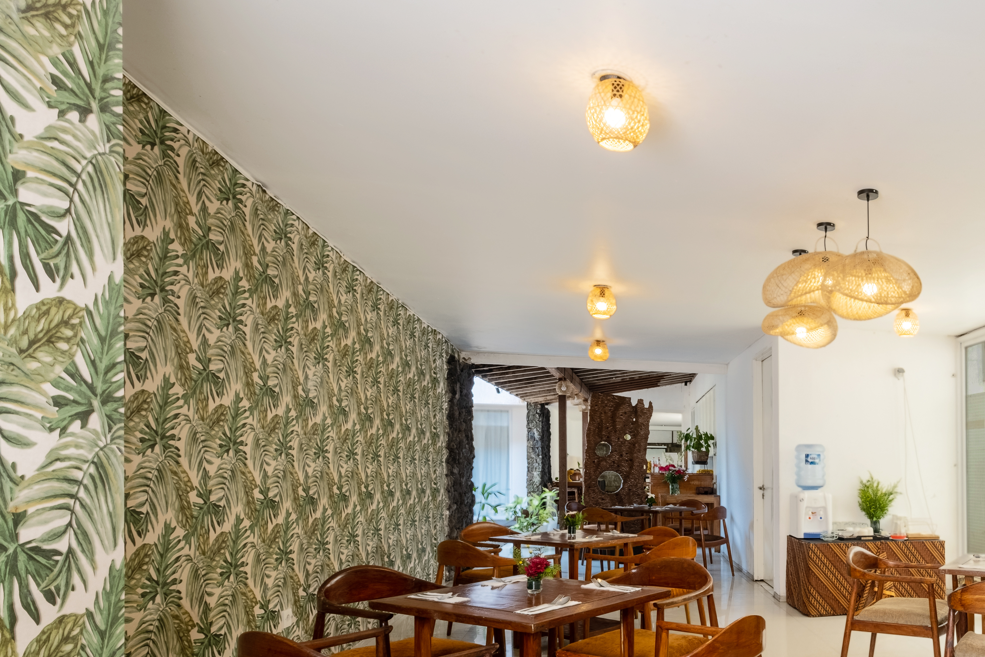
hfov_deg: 63.9
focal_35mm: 25
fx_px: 684
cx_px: 817
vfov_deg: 50.6
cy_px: 421
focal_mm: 10
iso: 250
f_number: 9
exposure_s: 1/25
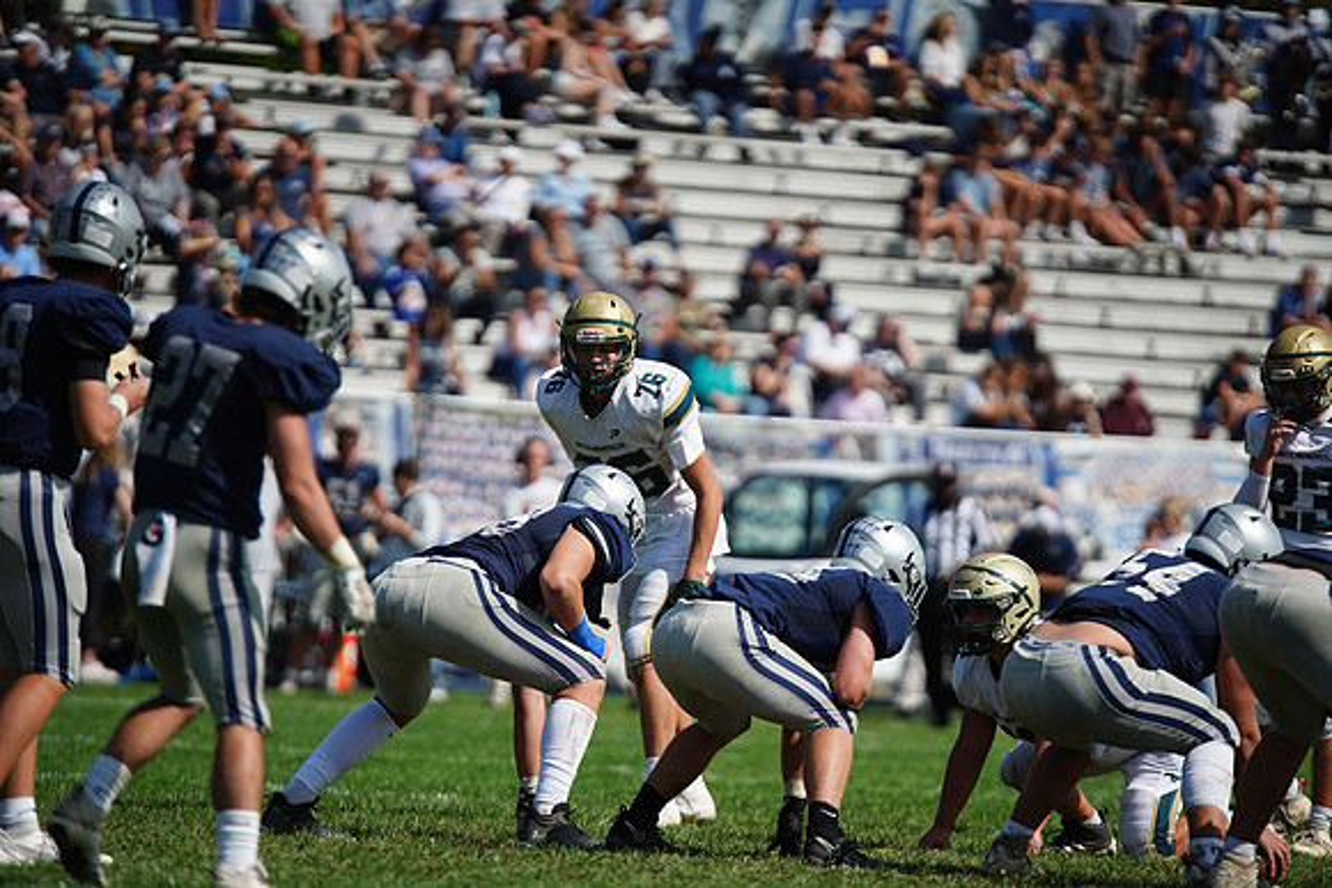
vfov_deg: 4.6
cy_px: 444
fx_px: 11102
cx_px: 666
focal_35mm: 300
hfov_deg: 6.9
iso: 400
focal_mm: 300
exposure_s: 1/8000
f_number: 2.8
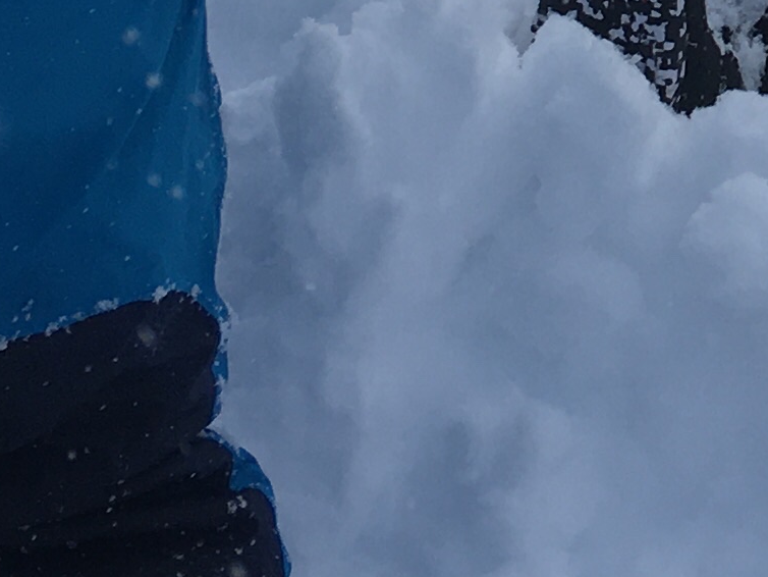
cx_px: 1119
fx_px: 3440
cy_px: -473
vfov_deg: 9.1
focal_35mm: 155
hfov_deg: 12.2
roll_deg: +2.6
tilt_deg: -19.8
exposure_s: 1/818
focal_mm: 4.15
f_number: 2.2
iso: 25
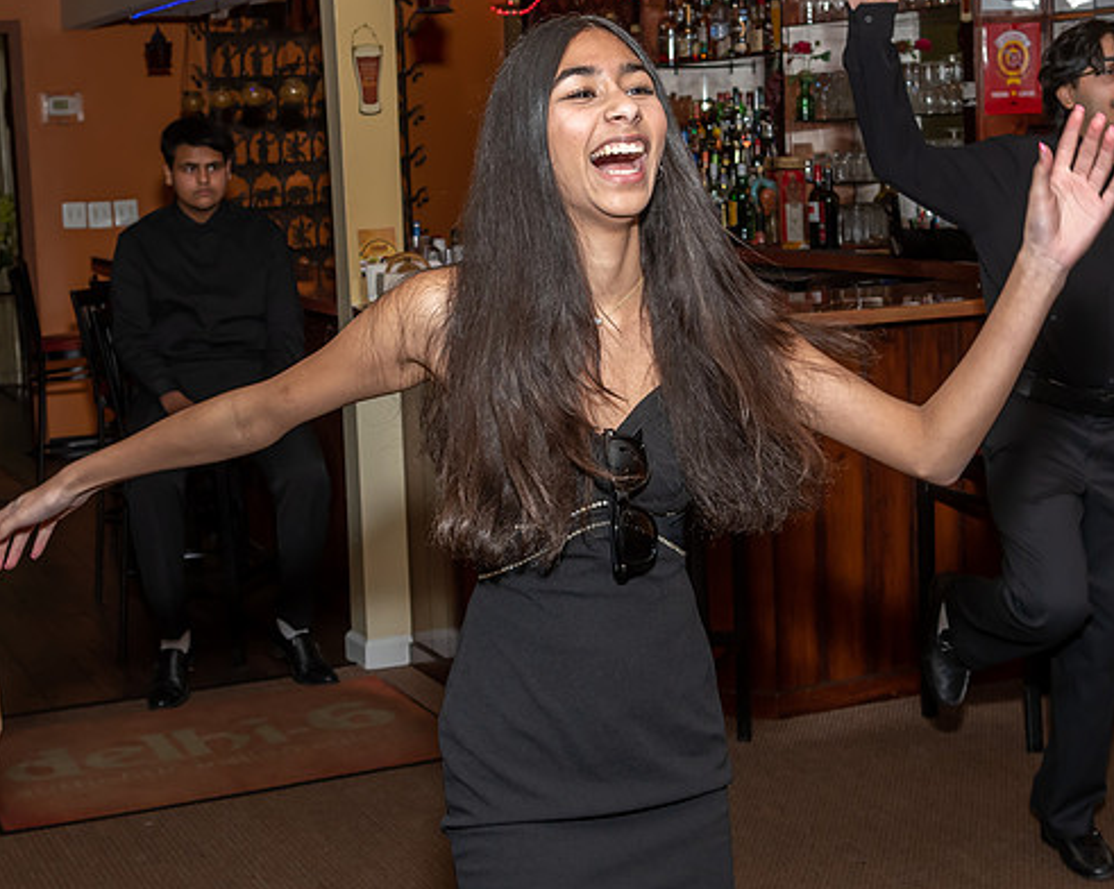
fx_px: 2075
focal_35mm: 63
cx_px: 603
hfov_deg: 30.0
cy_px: 347
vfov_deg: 24.1
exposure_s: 1/250
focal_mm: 26
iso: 400
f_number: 5.6
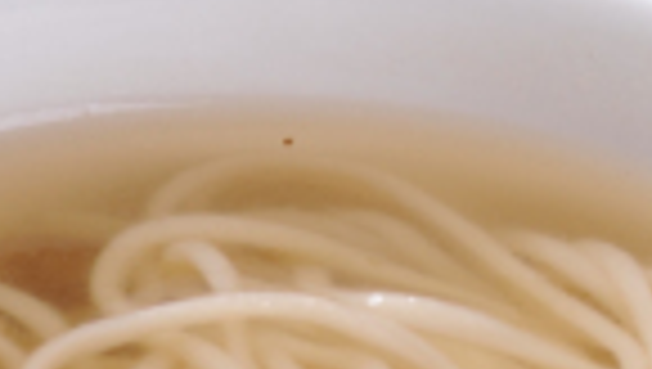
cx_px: 962
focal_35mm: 370
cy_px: -43
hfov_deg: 5.8
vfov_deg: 3.3
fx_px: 6405
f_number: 14
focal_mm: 50
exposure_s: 1/125
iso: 100
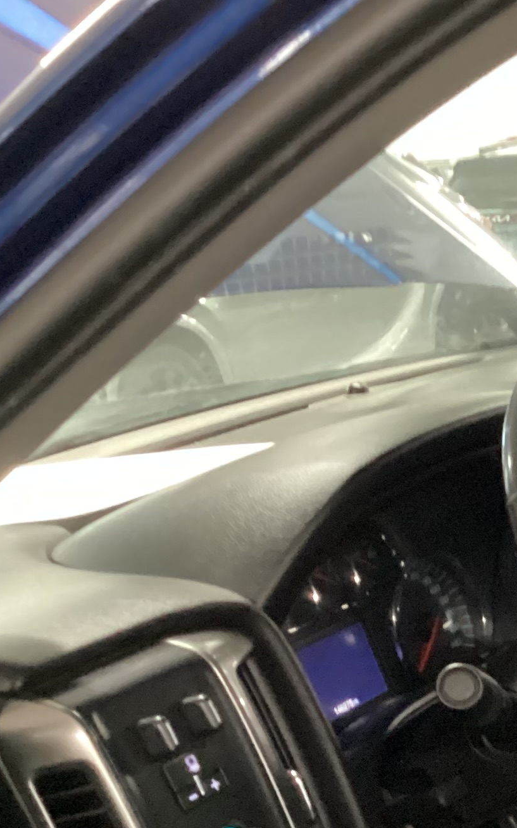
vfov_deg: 24.4
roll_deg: +2.2
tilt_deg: -21.2
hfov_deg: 13.7
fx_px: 1849
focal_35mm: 82
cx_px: 1010
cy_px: 773
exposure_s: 1/17
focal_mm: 3.3
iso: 640
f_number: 2.4
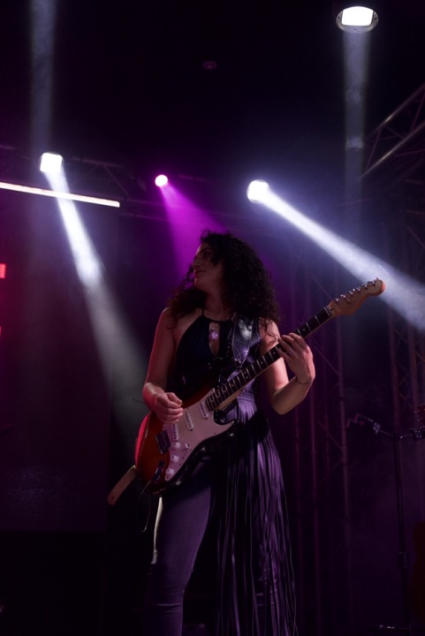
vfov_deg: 41.1
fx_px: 849
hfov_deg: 28.1
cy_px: 318
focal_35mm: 48
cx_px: 212
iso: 1250
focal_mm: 48
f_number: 4
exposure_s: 1/160
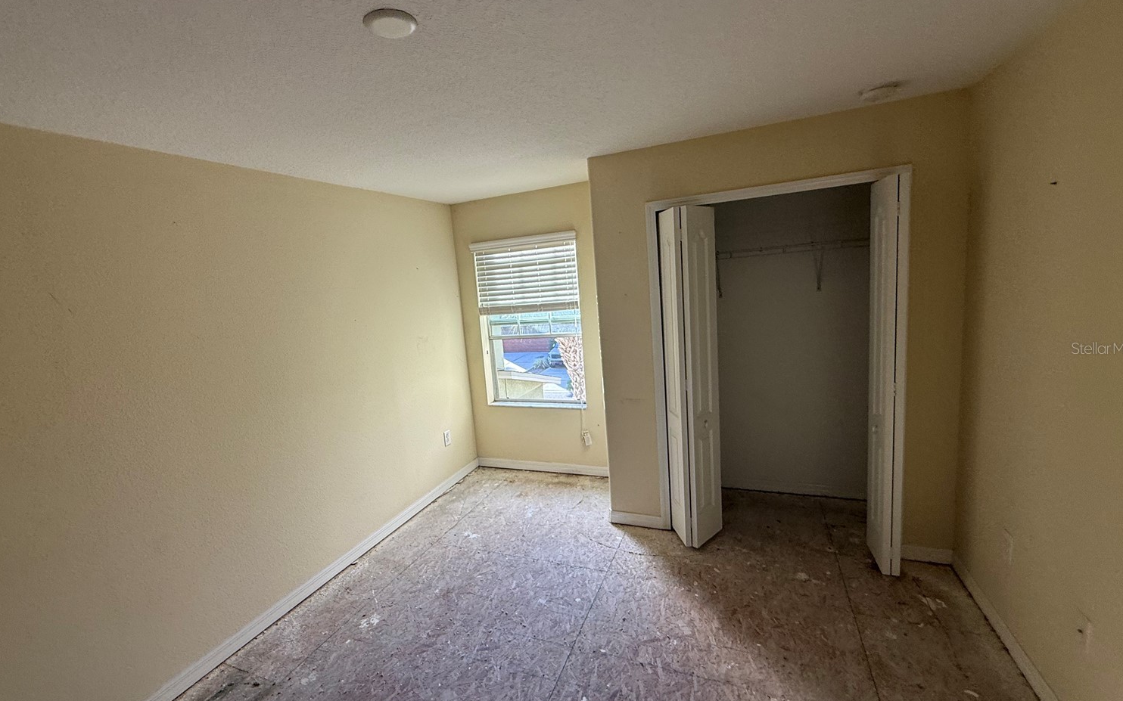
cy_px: 348
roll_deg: +5.2
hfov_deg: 97.8
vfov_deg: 71.2
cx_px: 537
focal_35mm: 16
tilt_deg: -6.5
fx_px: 490
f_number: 2.2
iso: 50
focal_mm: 2.22
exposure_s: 1/99
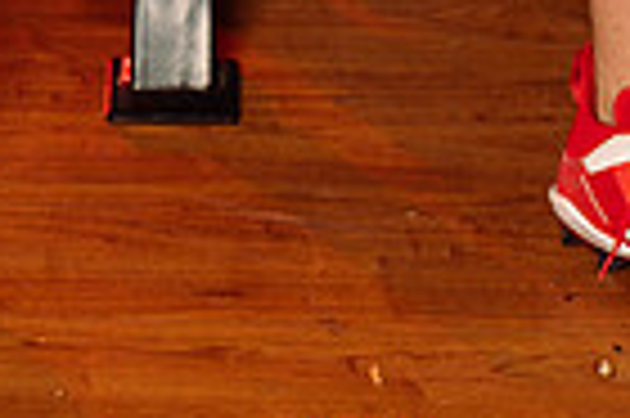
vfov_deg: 9.6
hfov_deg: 15.9
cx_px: 180
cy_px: -517
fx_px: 2255
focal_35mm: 129
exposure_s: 1/250
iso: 250
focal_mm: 40
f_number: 6.3
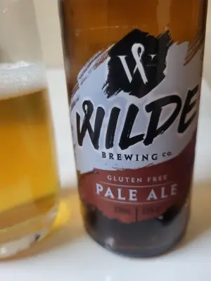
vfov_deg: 67.3
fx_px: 211
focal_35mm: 26
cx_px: 106
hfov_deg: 53.1
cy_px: 140
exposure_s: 1/50
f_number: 1.8
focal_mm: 5.4
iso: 500
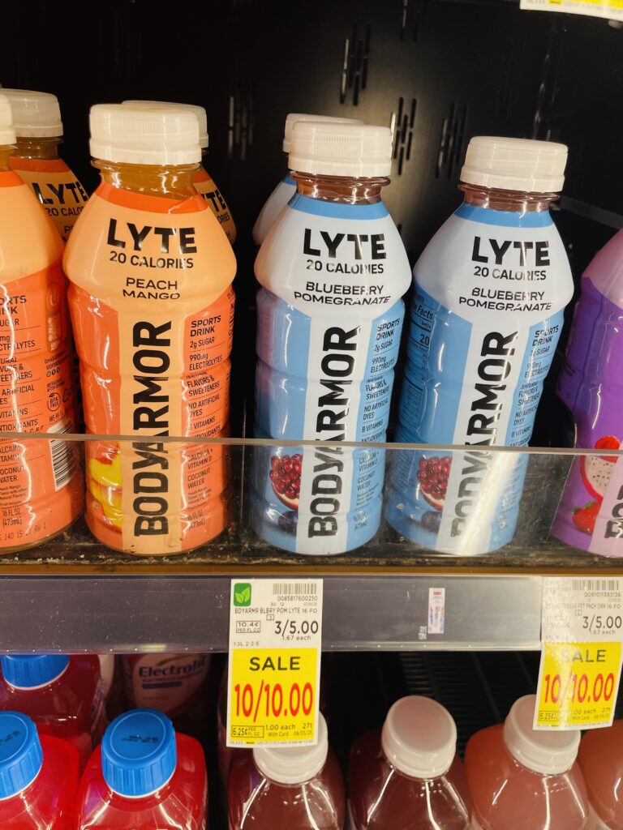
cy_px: 415
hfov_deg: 53.1
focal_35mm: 26
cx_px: 312
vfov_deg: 67.3
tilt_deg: -18.8
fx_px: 624
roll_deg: -3.8
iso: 64
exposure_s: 1/121
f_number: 1.6
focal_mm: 4.2
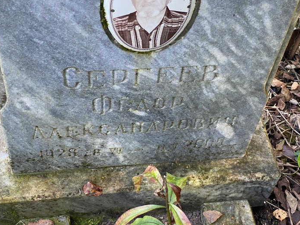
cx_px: 142
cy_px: 99
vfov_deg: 24.4
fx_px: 520
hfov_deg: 32.2
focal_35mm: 60
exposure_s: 1/121
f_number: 2
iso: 100
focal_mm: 6
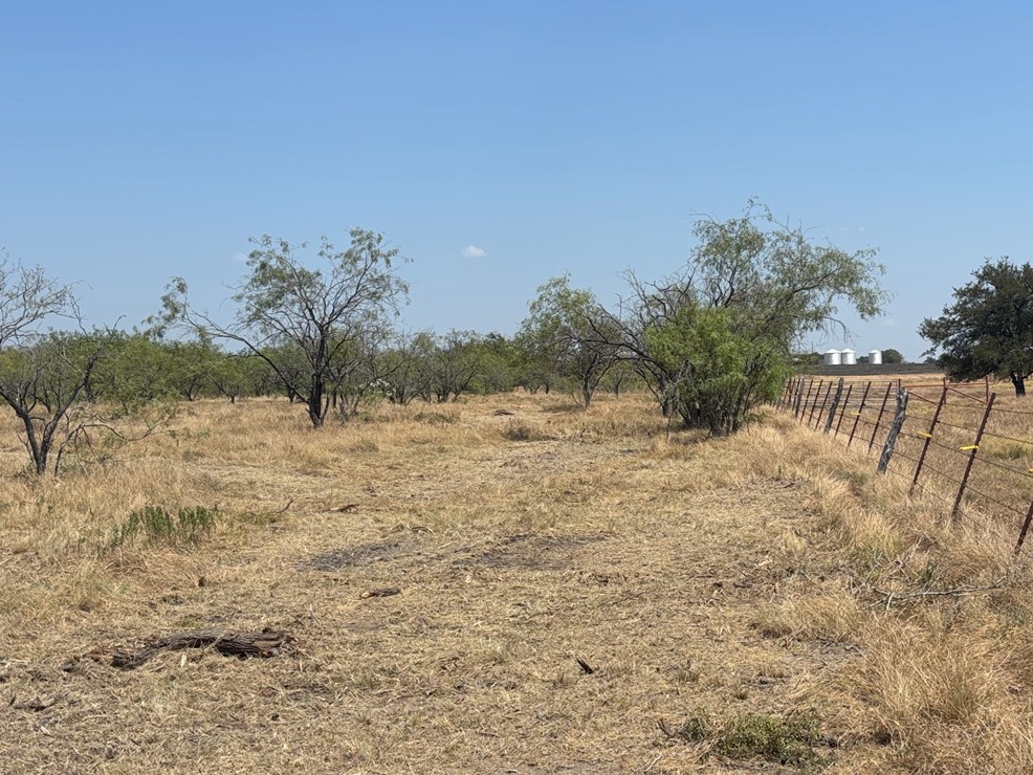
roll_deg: +1.2
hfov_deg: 35.4
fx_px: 1612
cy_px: 391
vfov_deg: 27.0
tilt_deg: -0.9
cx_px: 639
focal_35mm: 54
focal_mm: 5.96
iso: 50
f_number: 1.6
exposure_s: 1/5076
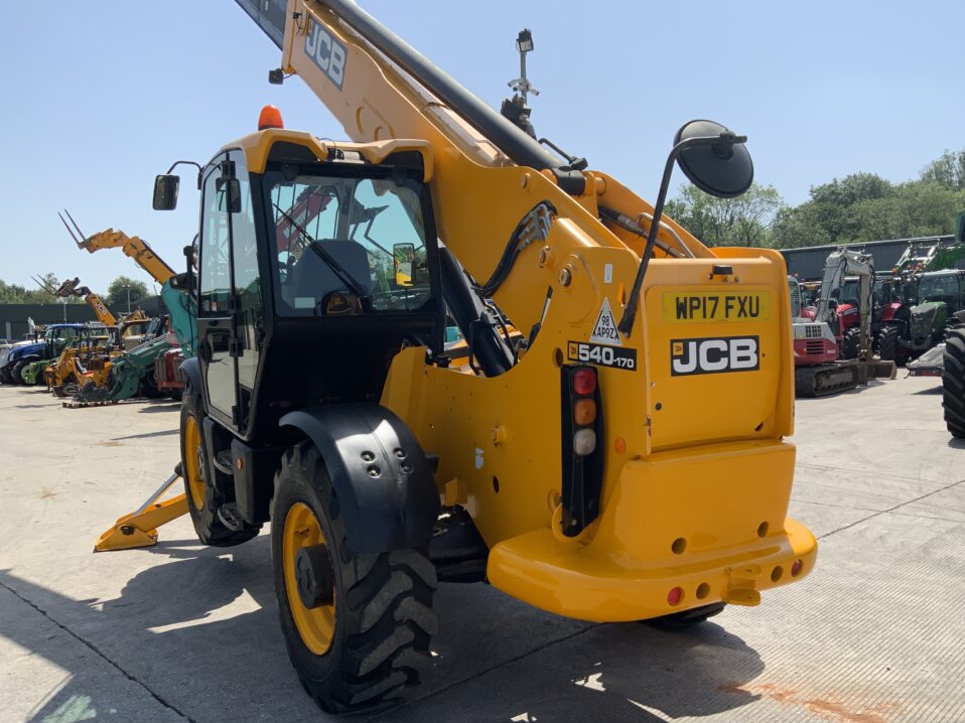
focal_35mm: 31
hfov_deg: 58.3
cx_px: 501
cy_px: 382
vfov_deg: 45.4
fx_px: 864
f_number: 1.8
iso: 16
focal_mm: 3
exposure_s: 1/1675
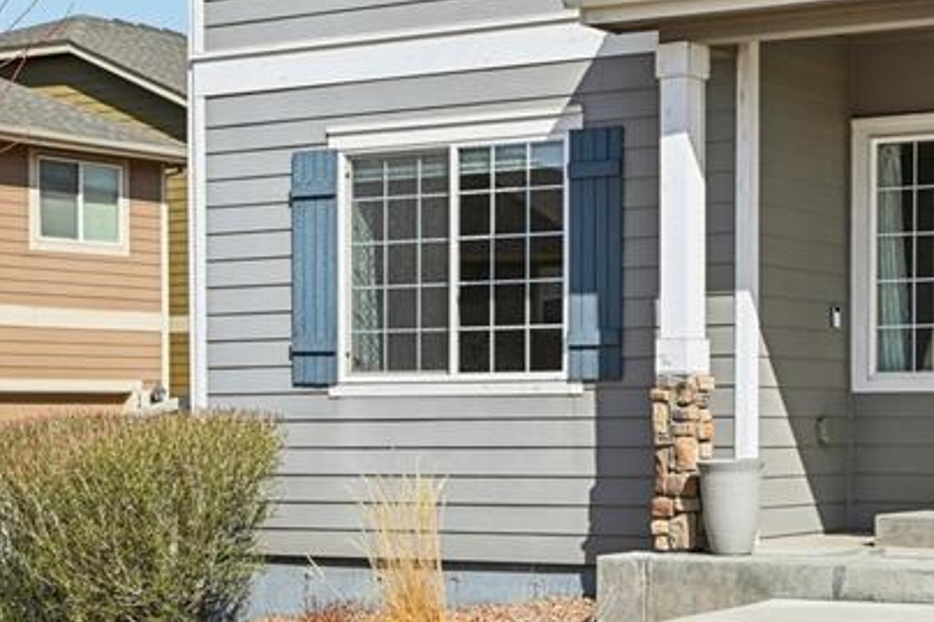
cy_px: -69
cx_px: 881
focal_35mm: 76
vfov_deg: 17.3
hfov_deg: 25.6
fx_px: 1971
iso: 64
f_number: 11
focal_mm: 30
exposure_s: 1/80
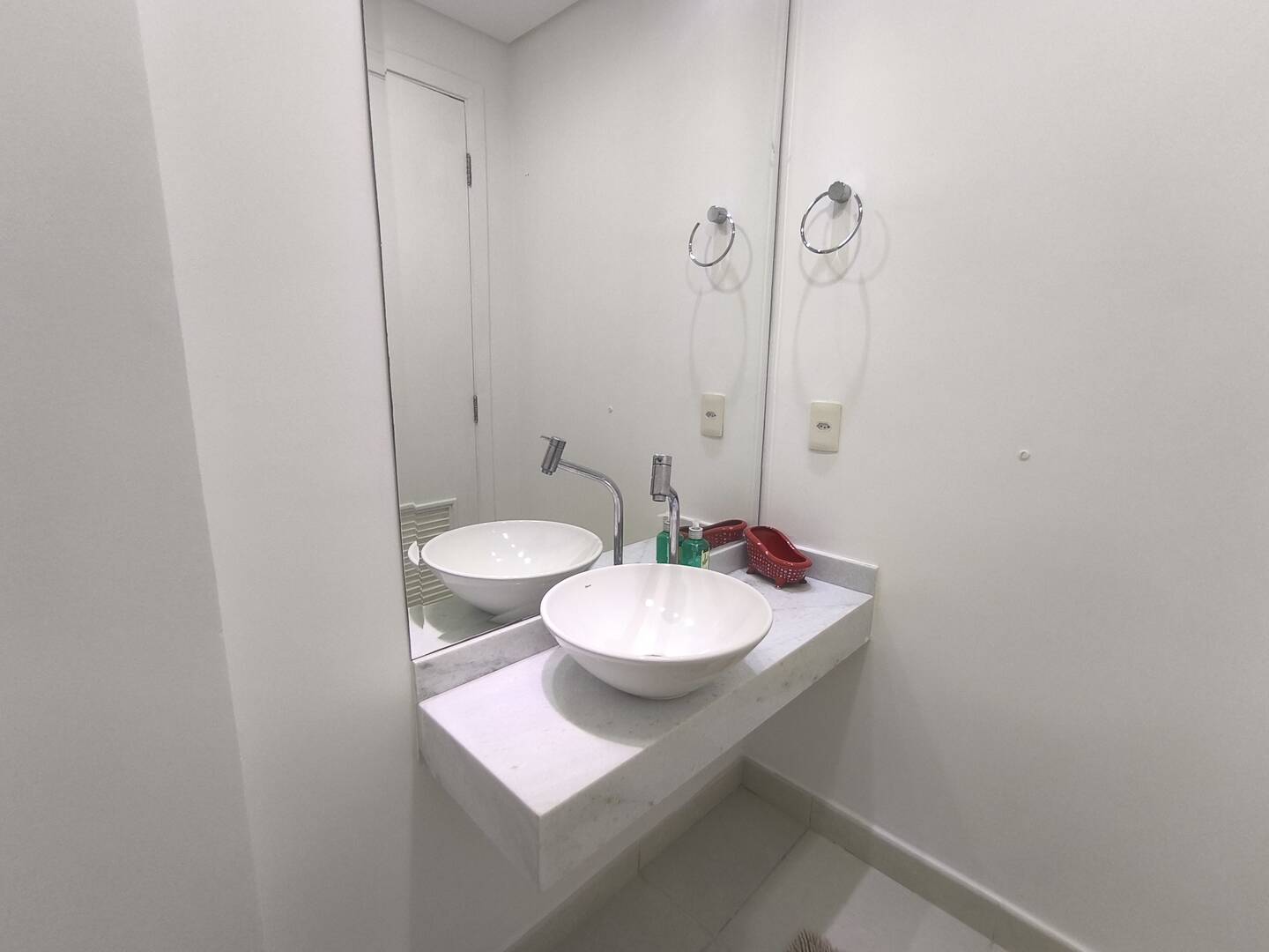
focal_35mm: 16
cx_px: 634
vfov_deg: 78.1
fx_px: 587
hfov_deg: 94.5
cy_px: 476
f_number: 2.2
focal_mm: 1.65
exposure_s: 1/40
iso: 200
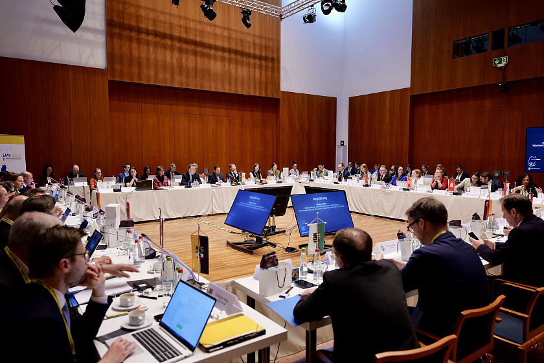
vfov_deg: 53.1
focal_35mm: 24
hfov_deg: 73.7
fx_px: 363
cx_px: 272
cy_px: 182
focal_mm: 24
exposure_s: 1/60
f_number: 2.8
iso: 640
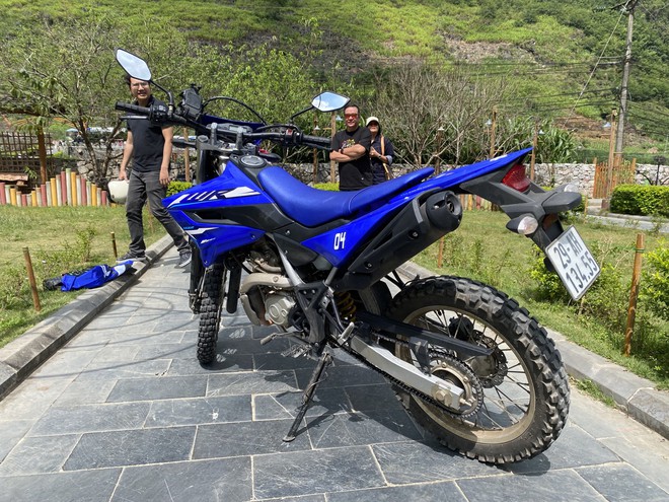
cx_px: 334
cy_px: 251
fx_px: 502
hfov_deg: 67.3
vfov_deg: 53.1
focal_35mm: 26
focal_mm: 4.25
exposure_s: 1/2066
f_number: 1.8
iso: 32
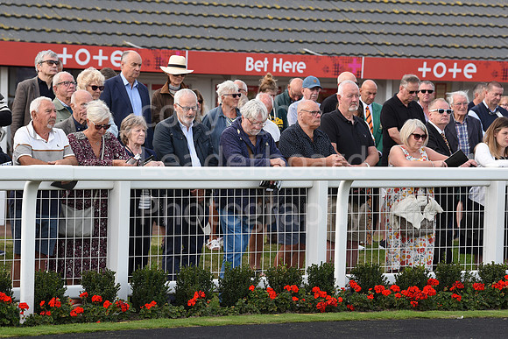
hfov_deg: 11.7
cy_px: 170
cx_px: 254
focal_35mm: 175
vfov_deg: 7.9
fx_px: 2470
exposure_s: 1/800
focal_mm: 175
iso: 400
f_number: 5.6
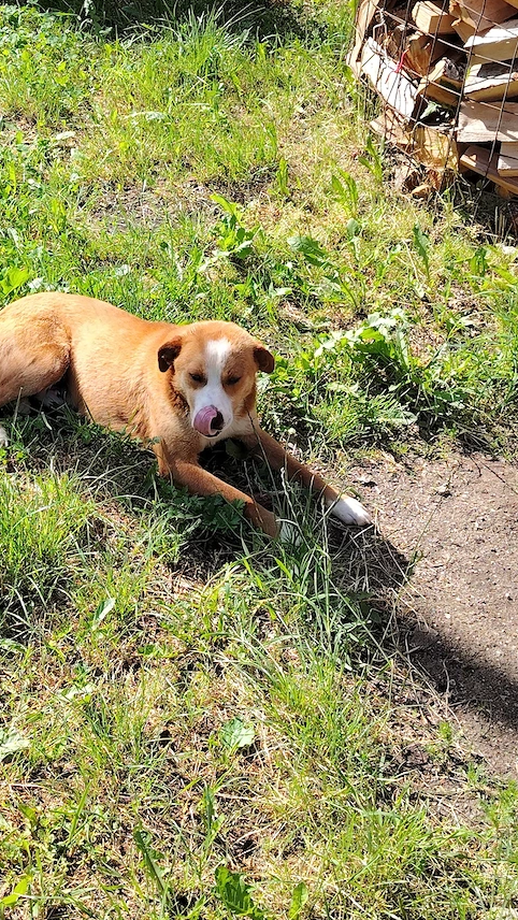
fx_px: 1366
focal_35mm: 56
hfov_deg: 21.3
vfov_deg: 37.2
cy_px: 418
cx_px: 152
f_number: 1.75
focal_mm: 5.25
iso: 100
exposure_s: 1/340
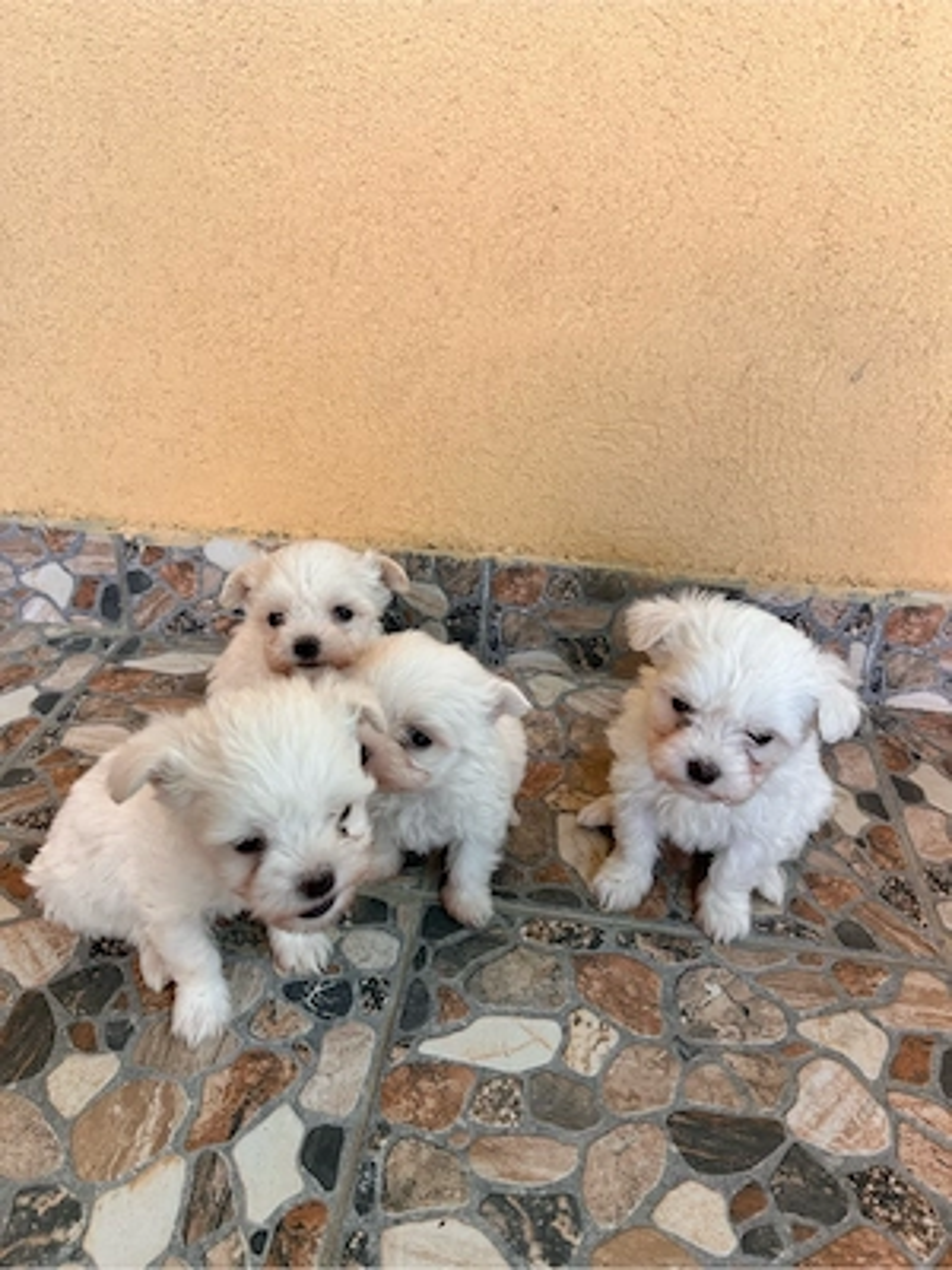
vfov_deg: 67.3
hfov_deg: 53.1
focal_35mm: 26
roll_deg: -4.8
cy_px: 635
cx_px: 476
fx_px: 953
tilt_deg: -29.1
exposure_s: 1/121
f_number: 1.5
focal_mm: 5.7
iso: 50
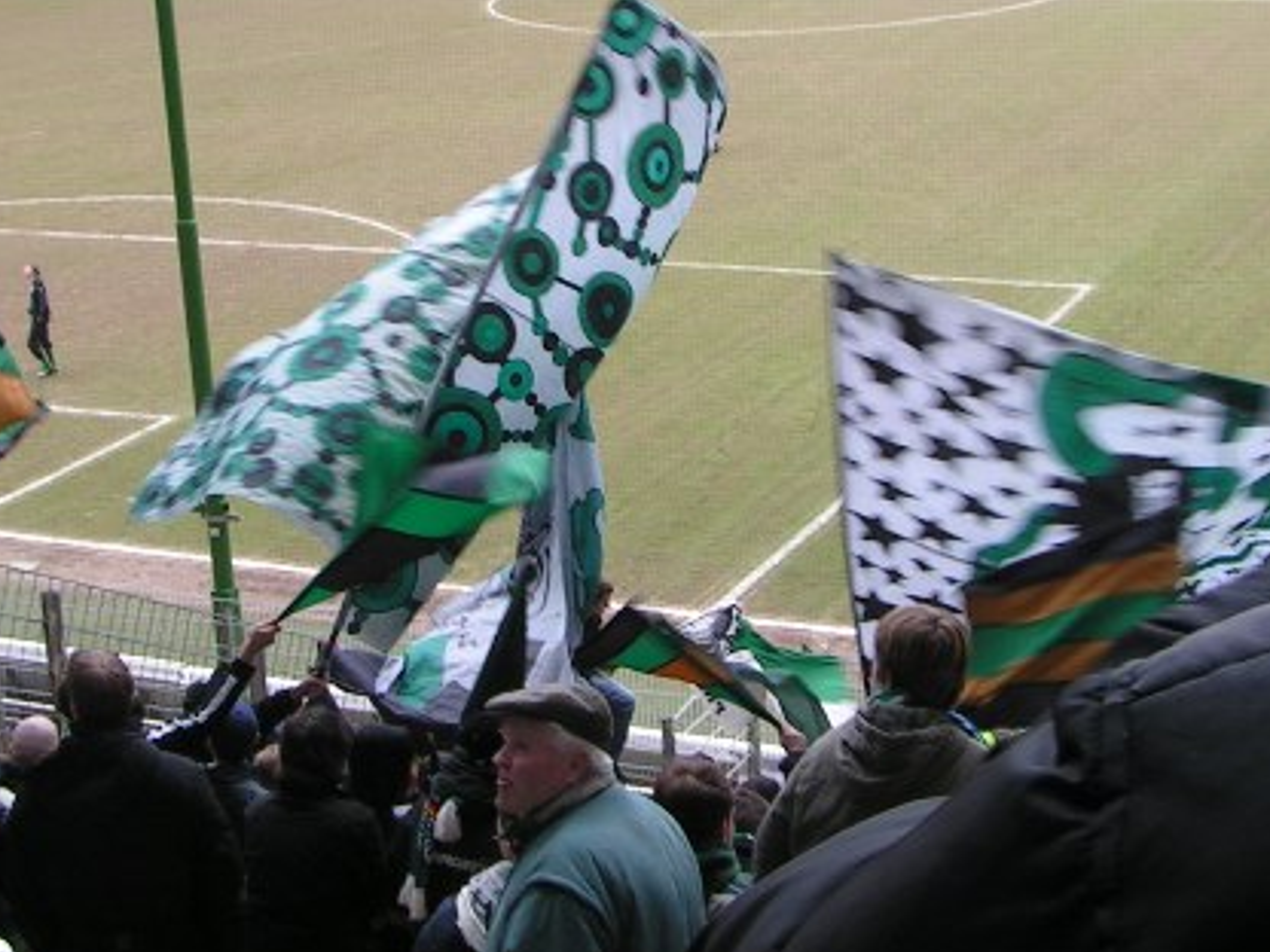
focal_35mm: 73
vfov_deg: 20.0
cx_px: 586
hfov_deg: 26.7
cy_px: 253
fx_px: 2678
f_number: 4.5
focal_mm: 5.8
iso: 50
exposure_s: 1/60
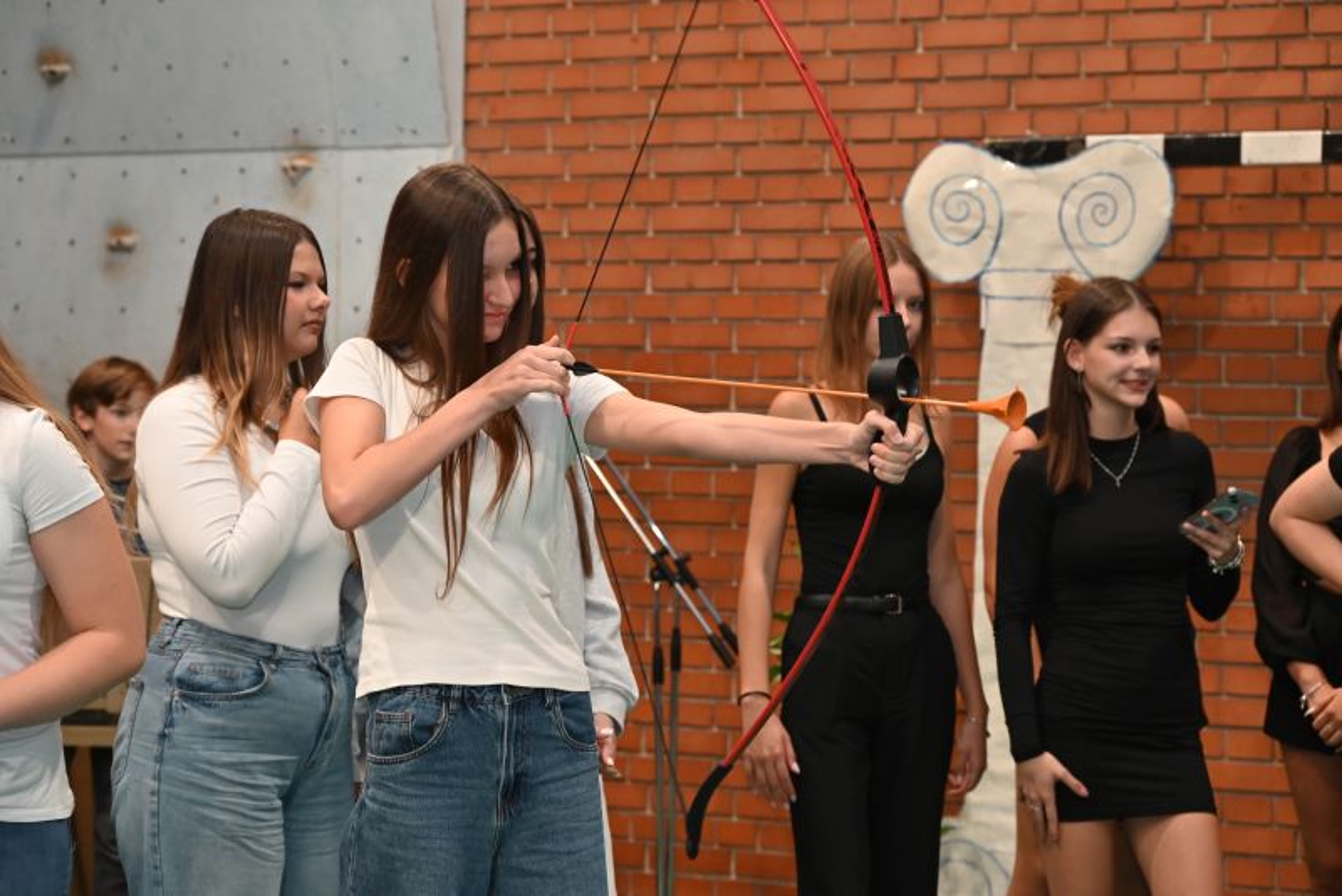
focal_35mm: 90
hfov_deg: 22.6
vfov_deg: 15.2
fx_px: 3356
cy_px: 448
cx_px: 671
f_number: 6.3
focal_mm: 90
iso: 1600
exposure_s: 1/60
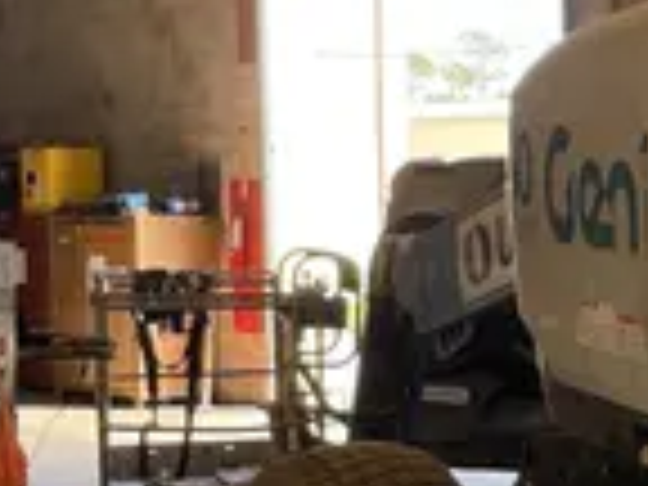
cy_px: 344
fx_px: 1853
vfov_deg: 14.9
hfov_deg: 17.5
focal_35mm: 99
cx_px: 1022
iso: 40
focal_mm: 4.2
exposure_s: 1/121
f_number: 1.6
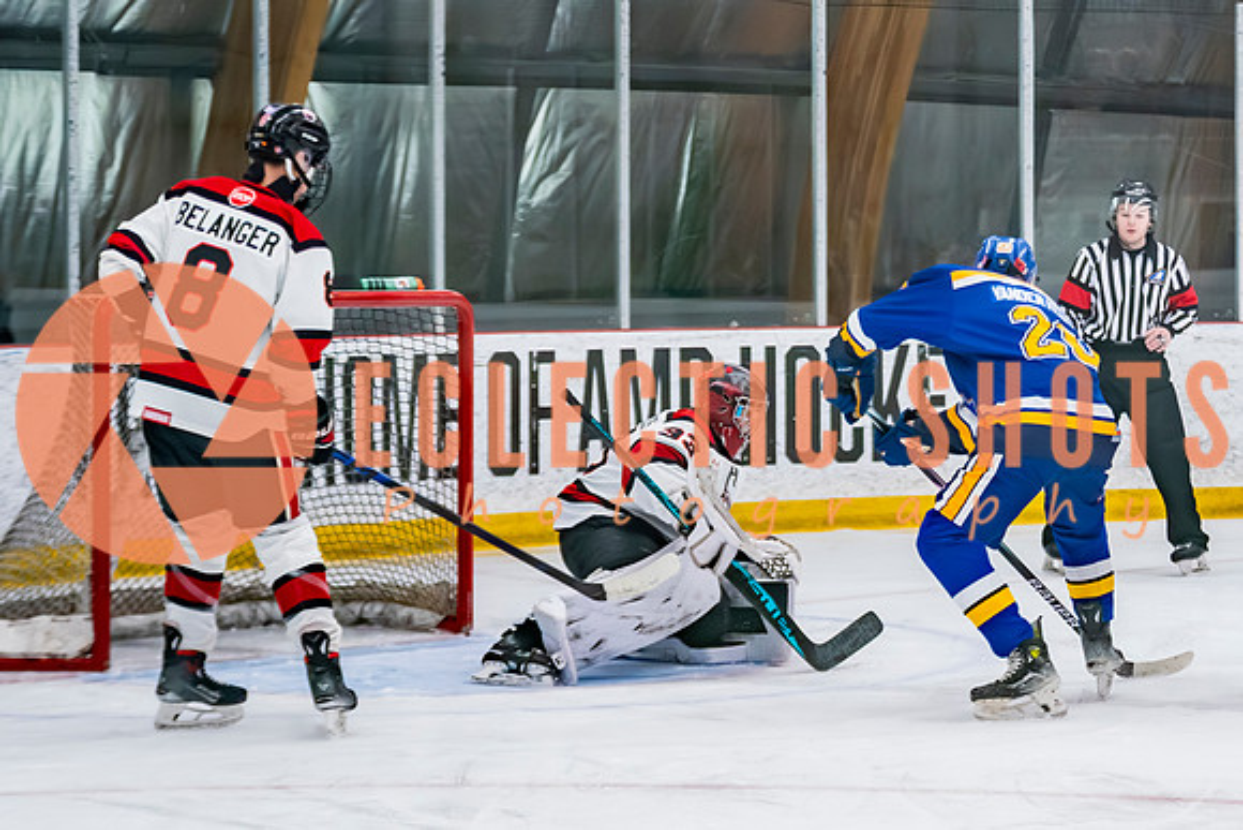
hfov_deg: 13.8
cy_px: 524
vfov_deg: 9.3
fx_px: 5106
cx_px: 875
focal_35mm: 148
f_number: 2.8
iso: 2000
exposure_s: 1/640
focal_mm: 85
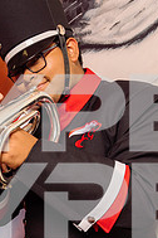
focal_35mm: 57
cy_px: 203
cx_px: 30
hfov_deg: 23.4
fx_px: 375
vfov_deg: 33.6
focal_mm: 24
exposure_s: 1/250
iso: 200
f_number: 9
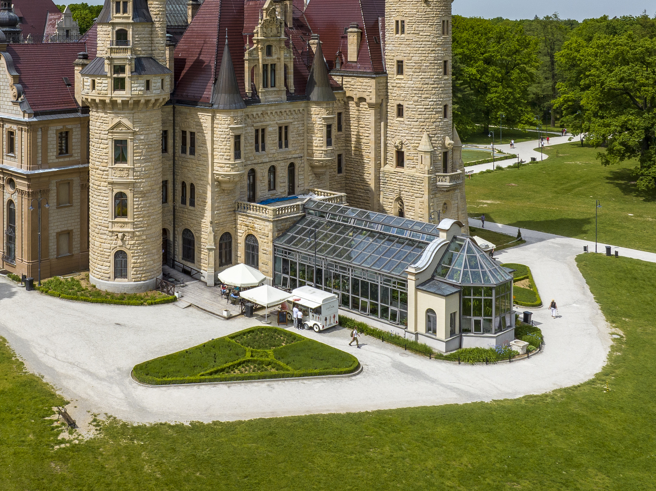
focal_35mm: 37
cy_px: 135
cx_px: 250
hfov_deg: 49.7
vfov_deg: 37.9
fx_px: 701
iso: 100
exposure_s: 1/400
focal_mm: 12.29
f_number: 8
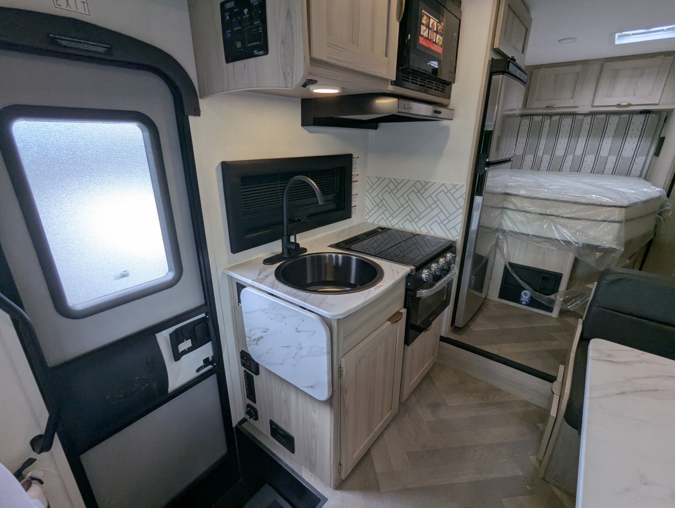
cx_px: 338
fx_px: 312
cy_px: 254
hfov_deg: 94.4
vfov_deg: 78.2
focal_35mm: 16
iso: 44
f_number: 2.2
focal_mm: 2.35
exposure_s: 1/116
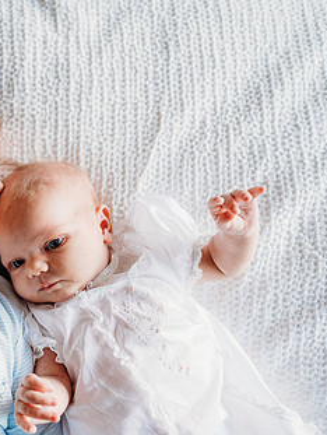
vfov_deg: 43.7
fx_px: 540
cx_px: -18
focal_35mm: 43
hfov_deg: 30.6
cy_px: 248
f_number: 2.8
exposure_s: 1/200
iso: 800
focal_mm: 24
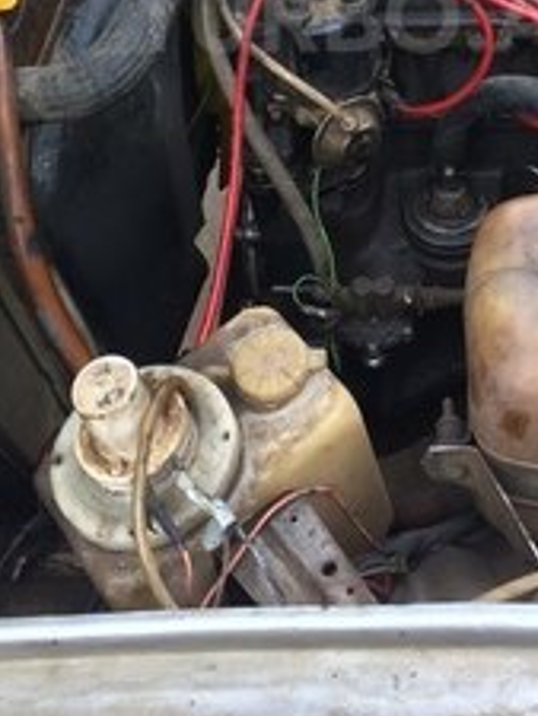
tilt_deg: -42.3
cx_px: 376
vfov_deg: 28.5
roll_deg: +5.1
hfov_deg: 22.8
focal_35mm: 64
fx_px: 1325
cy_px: 16
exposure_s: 1/122
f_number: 2.2
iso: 32
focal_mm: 4.15
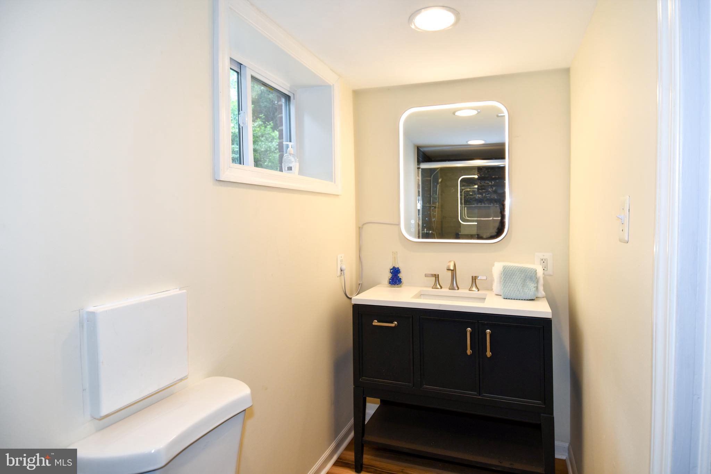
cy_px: 237
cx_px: 356
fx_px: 355
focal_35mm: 18
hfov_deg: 90.0
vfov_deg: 67.4
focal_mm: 12
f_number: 4.5
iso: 200
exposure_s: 1/80
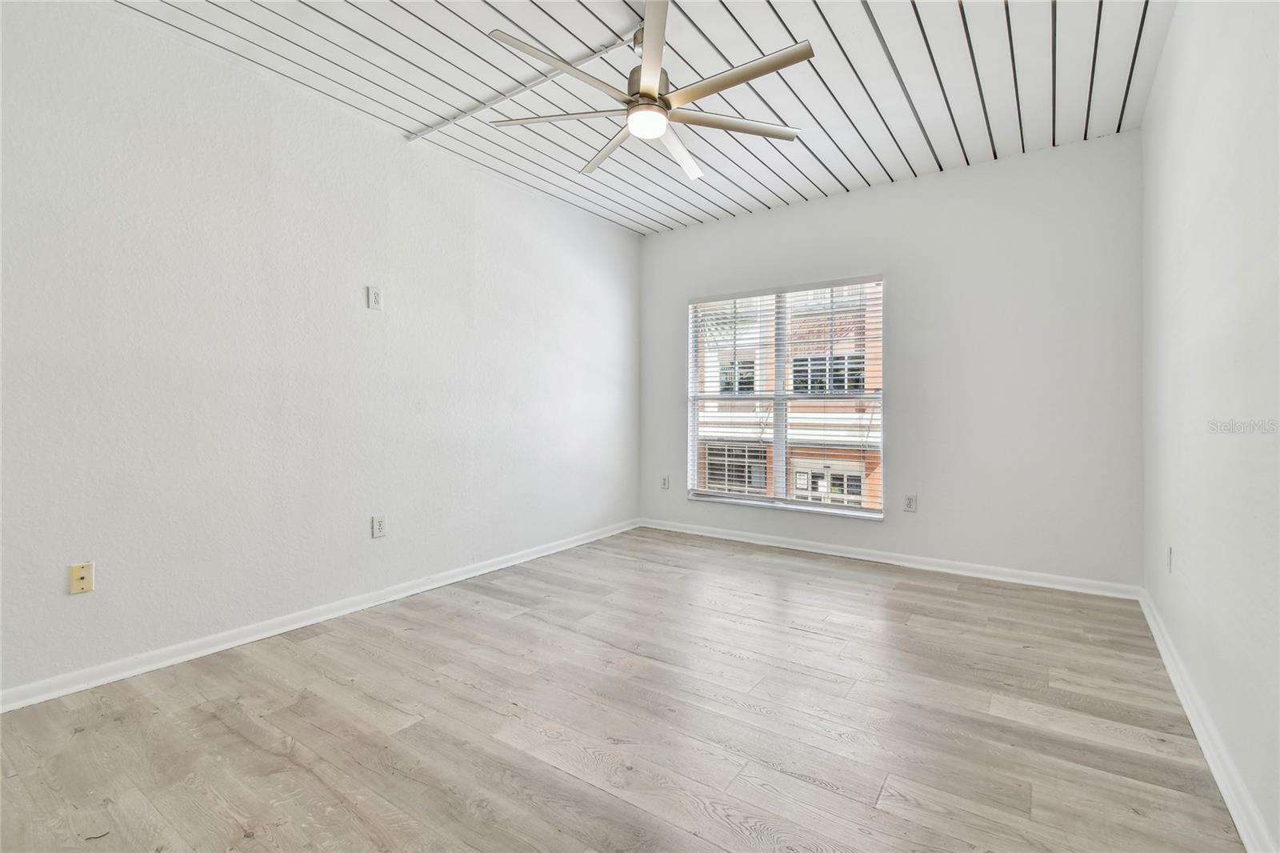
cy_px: 426
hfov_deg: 100.4
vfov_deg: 77.3
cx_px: 640
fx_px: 533
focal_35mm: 15
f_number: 7.1
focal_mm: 10
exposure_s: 1/13
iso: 100
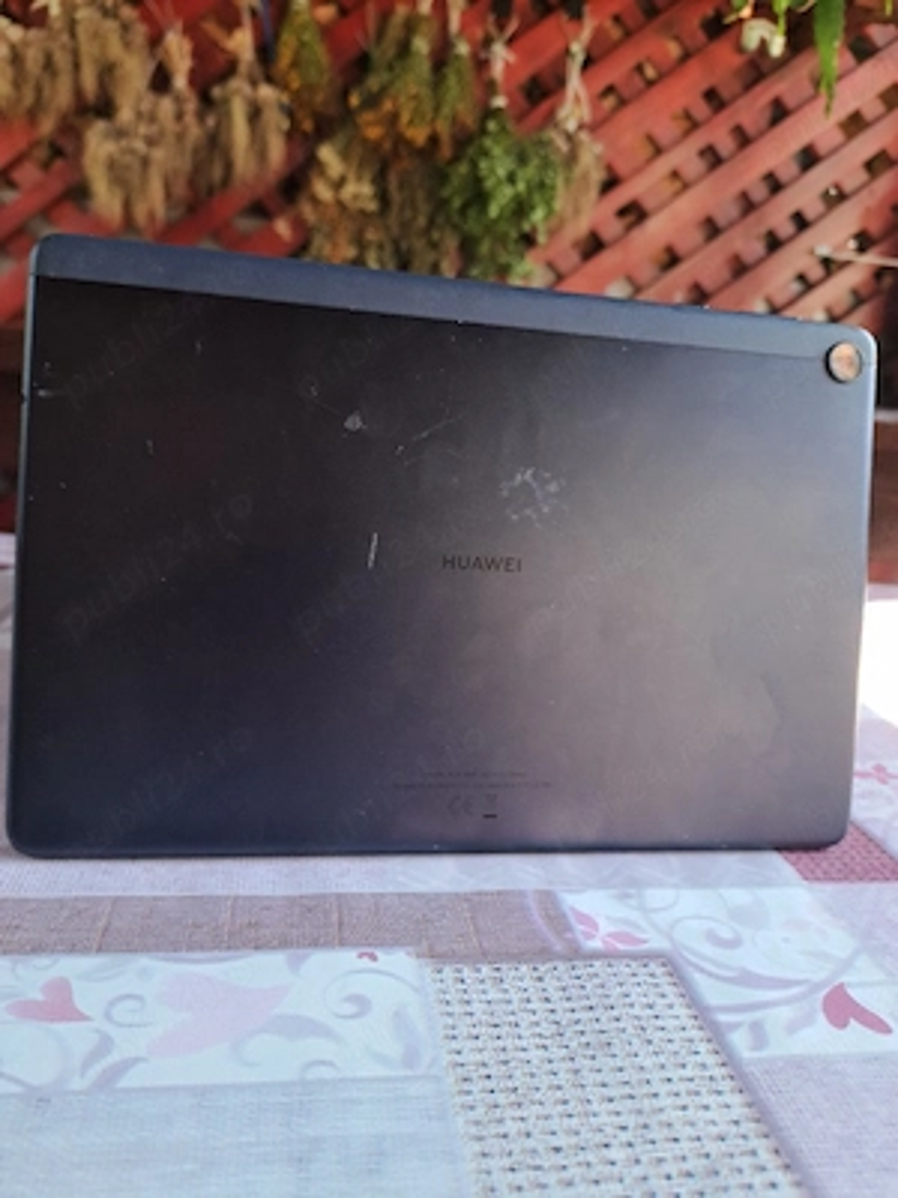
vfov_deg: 71.6
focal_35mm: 24
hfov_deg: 56.8
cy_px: 599
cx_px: 449
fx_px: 830
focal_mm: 5.23
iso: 50
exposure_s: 1/50
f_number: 1.8
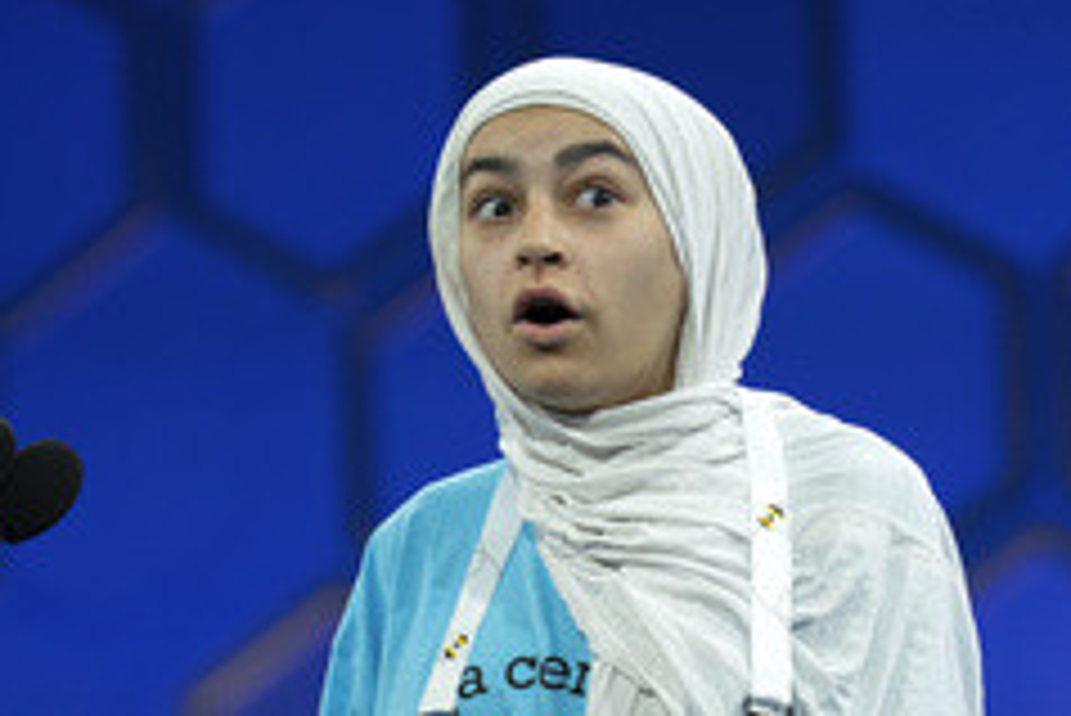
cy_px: 763
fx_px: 12800
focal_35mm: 430
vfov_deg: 3.2
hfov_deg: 4.8
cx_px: 522
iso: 1000
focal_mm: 200
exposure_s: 1/400
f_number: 3.5
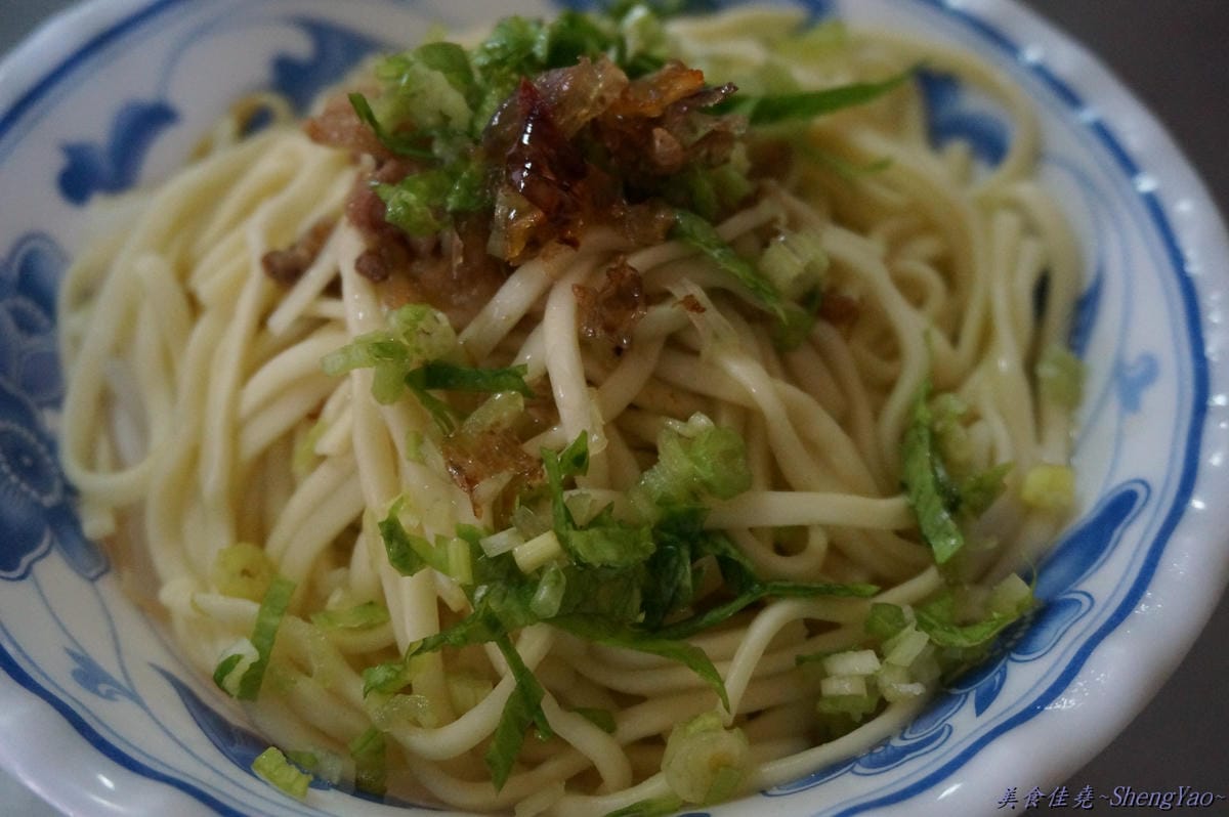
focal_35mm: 44
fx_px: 1484
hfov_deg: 45.0
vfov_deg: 30.8
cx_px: 614
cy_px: 408
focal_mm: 29
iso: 3200
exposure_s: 1/125
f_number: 4.5
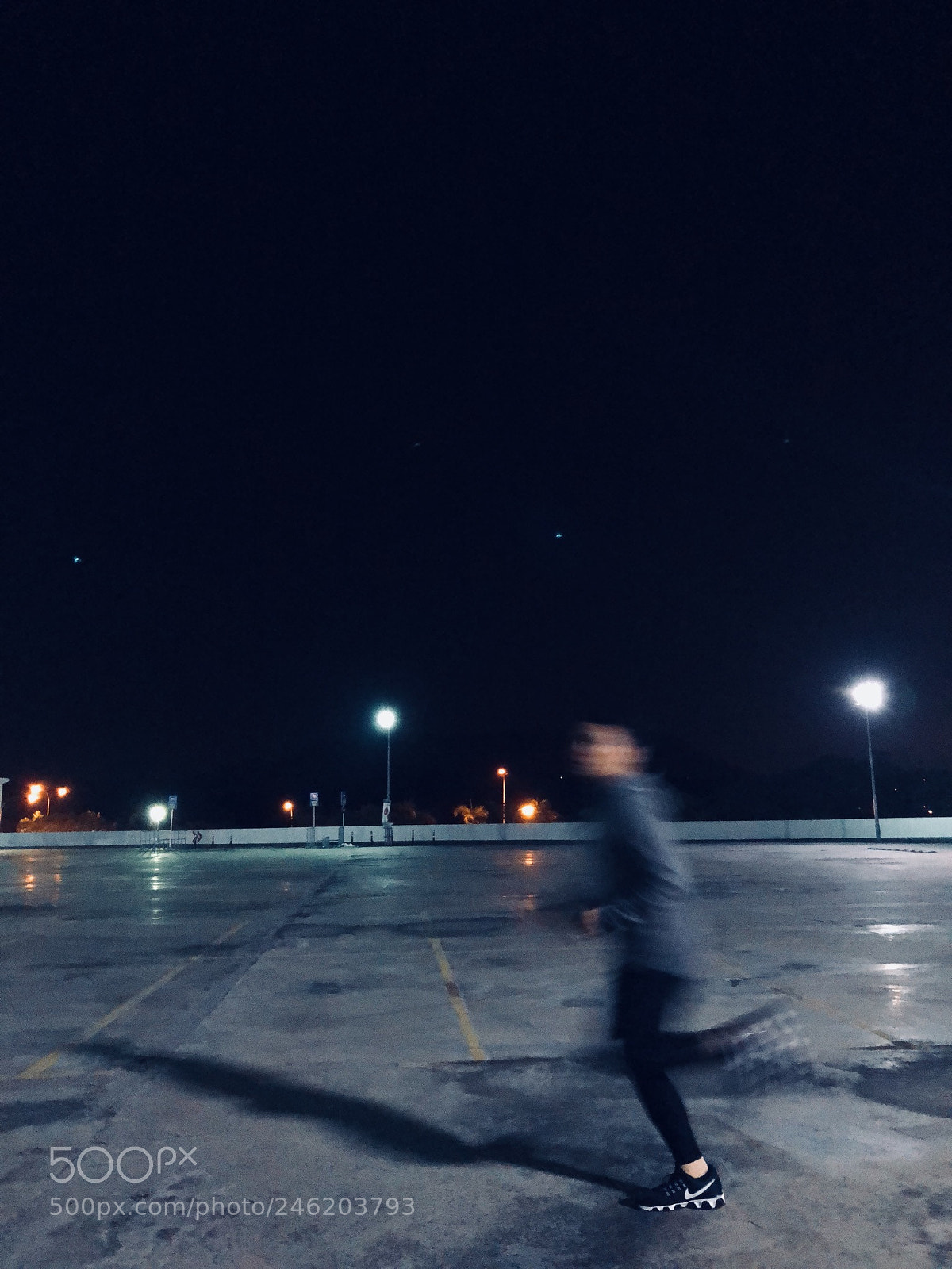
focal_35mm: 28
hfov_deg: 49.7
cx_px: 476
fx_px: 1027
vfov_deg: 63.4
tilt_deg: +11.3
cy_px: 634
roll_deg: +0.9
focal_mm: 4
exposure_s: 1/20
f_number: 1.8
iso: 640
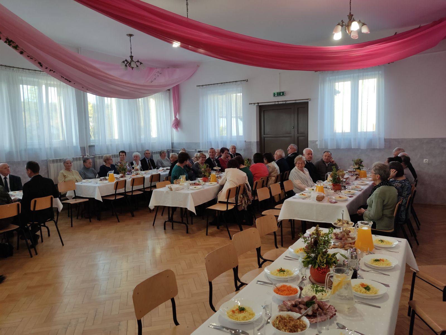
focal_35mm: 25
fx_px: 322
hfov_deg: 69.4
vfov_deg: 54.9
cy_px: 168
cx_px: 223
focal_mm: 4.71
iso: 82
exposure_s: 1/50
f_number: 1.79
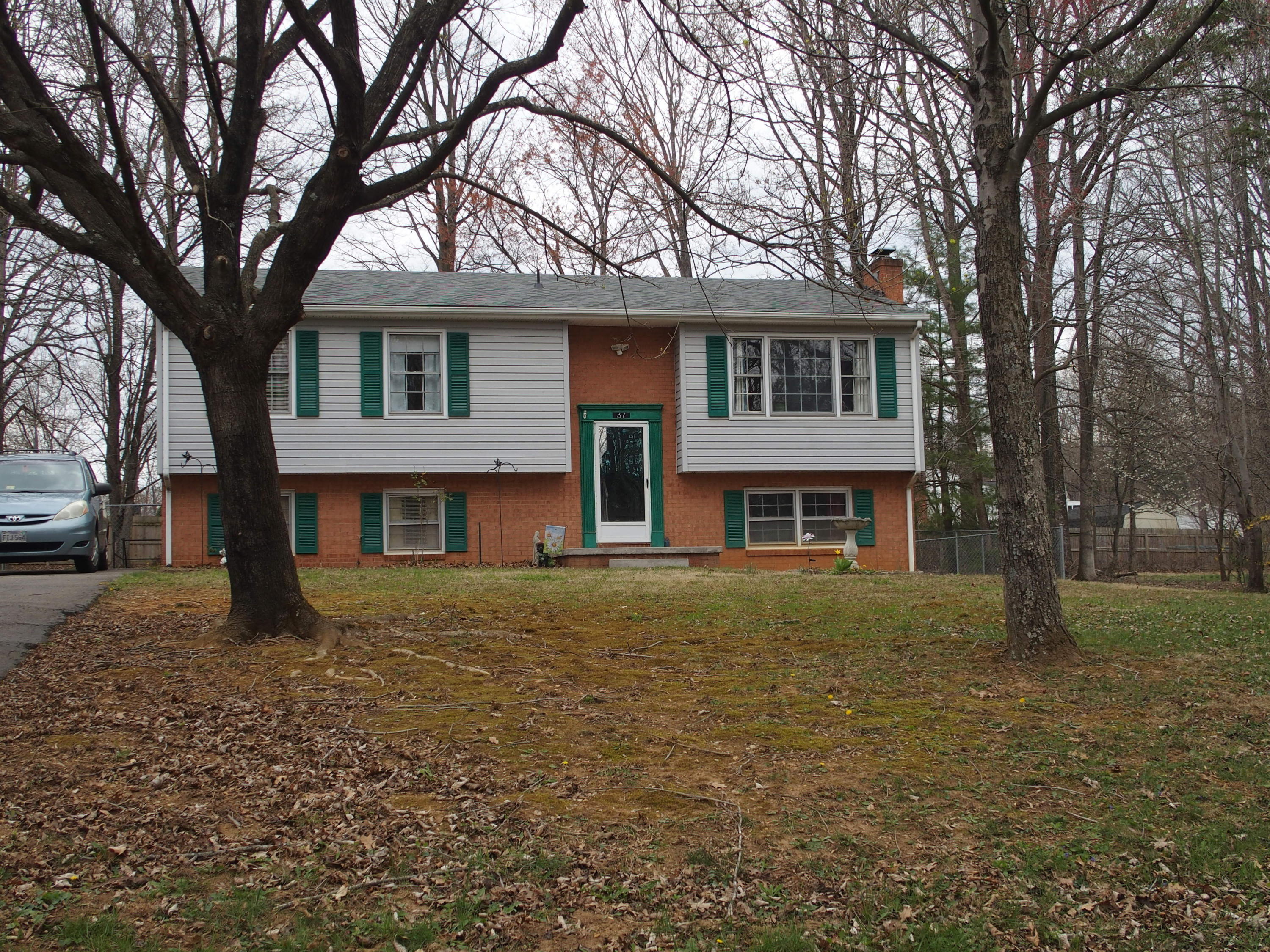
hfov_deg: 41.2
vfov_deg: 31.5
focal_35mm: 46
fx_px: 1688
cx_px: 635
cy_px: 476
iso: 100
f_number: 3.5
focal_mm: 9.8
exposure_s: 1/320
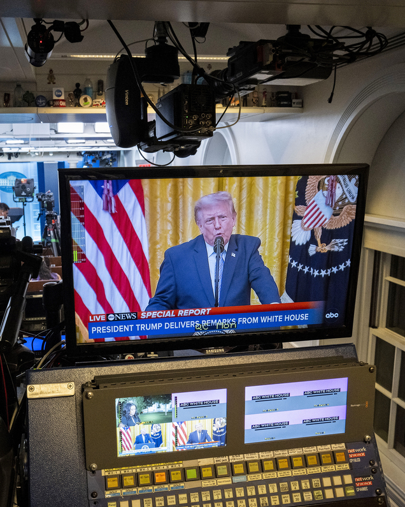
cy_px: 254
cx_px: 140
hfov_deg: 42.9
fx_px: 509
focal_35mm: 34
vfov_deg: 52.8
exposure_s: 1/60
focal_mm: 24
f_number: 11
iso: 6400
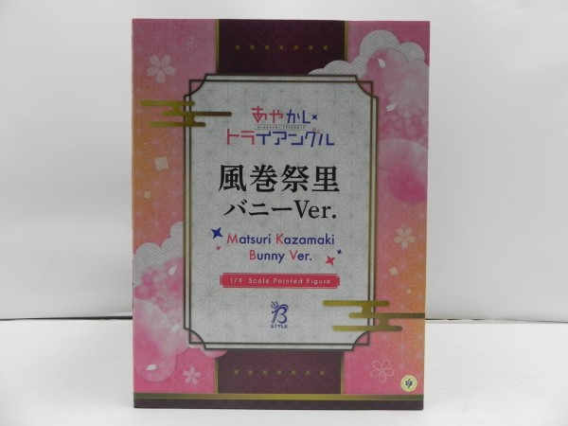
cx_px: 284
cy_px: 213
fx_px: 427
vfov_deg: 53.1
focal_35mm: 26
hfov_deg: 67.3
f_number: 4
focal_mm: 4.6
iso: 160
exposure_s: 1/96.6
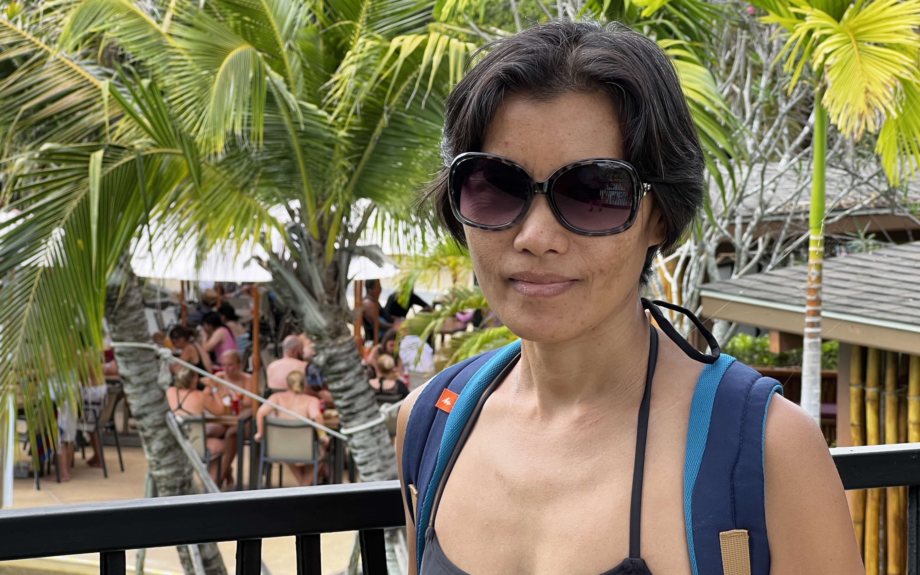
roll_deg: -0.9
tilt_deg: -5.4
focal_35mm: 90
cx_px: 465
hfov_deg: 23.0
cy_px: 285
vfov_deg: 14.5
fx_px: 2256
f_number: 2.8
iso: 32
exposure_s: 1/112
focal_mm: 9
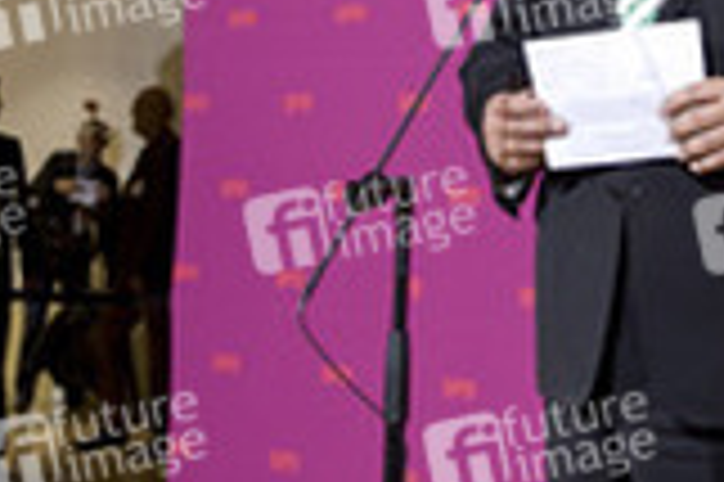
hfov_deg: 18.3
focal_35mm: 112
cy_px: -117
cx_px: 418
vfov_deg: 11.9
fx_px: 2250
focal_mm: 40
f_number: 4
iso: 1000
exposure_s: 1/125
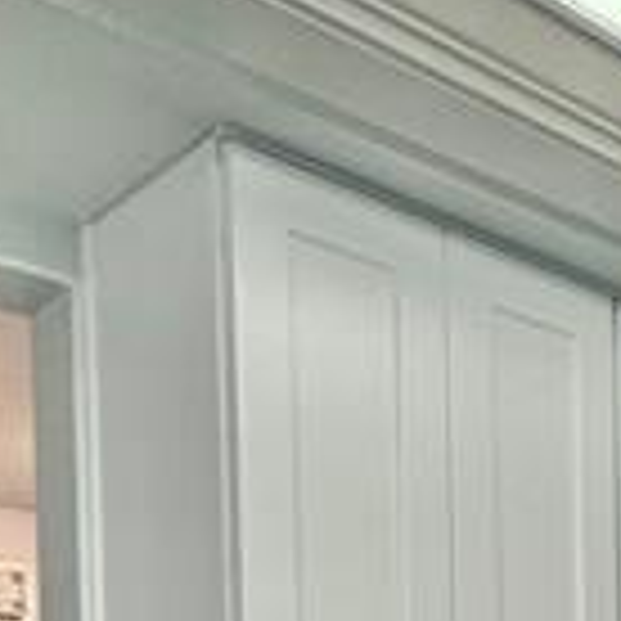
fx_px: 1400
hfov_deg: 24.0
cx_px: 612
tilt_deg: -1.6
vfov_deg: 21.4
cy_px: 909
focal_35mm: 69
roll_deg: +0.1
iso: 100
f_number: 2.2
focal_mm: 2.22
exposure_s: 1/120
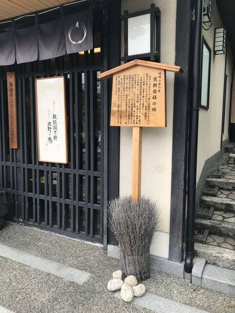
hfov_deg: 49.7
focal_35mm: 28
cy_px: 156
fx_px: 253
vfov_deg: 63.4
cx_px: 118
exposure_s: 1/469
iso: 20
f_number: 1.8
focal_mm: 3.99
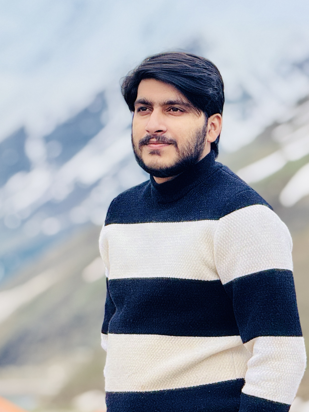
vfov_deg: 15.8
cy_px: 210
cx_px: 158
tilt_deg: +1.6
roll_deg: +0.9
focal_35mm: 125
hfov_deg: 11.9
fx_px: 1488
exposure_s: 1/473
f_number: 2.8
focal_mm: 15.66
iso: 50
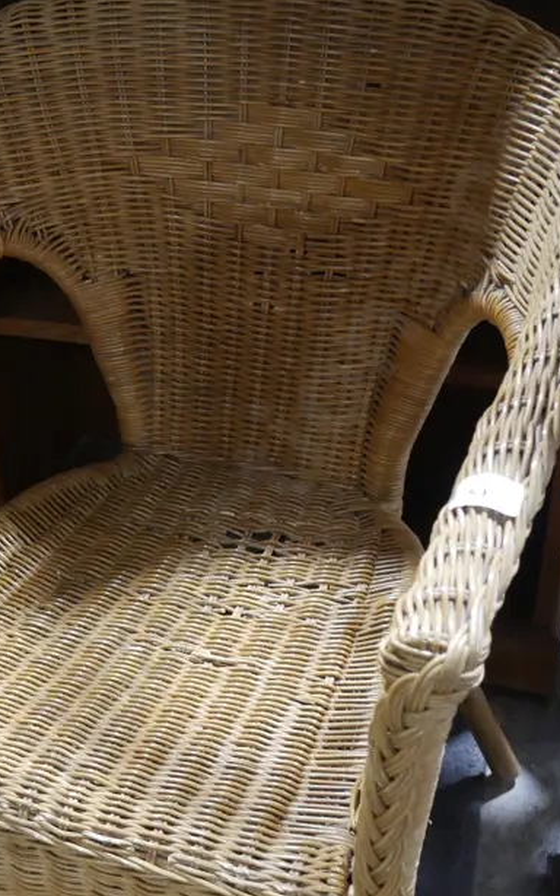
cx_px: 203
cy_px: 571
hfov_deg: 24.3
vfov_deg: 37.9
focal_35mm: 53
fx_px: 1294
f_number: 3.6
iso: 800
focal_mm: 15
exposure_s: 1/60
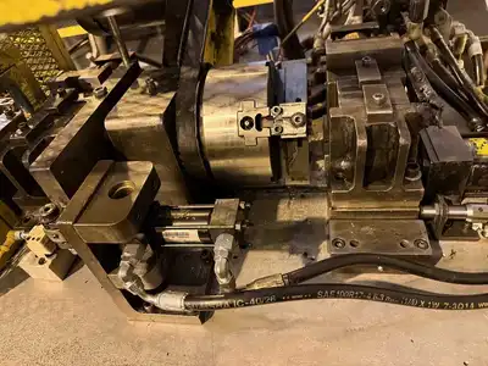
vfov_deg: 56.8
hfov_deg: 71.6
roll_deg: +13.3
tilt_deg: -40.3
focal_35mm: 24
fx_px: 338
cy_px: 183
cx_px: 244
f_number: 1.78
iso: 1000
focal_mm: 6.76
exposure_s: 1/40
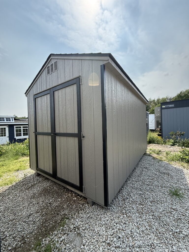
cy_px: 126
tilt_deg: -0.4
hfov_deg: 85.7
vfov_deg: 102.1
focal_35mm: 14
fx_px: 102
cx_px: 94
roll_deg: +0.7
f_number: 2.2
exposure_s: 1/1285
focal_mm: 2.22
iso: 64
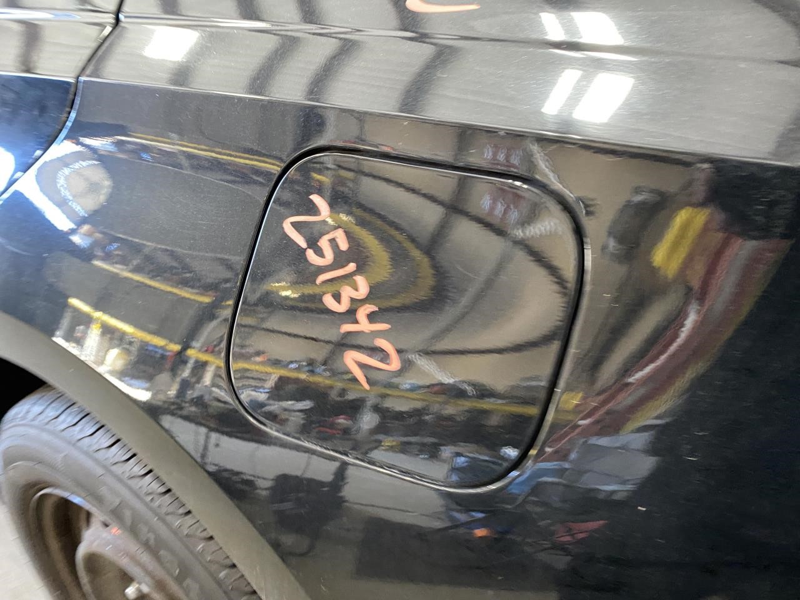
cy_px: 300
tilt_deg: -27.9
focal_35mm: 26
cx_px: 400
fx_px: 601
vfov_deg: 53.1
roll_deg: +3.2
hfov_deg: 67.3
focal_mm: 4.25
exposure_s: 1/30
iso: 500
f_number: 1.8
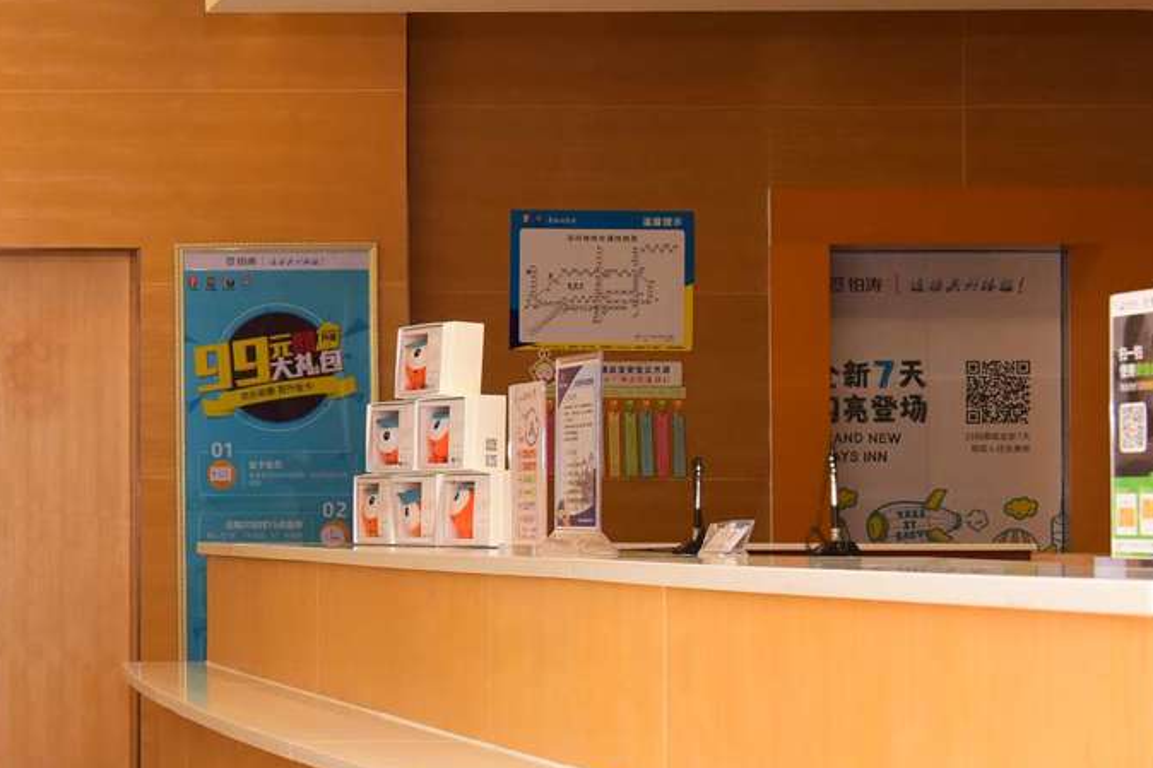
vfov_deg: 15.3
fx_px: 2850
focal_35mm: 89
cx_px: -337
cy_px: 476
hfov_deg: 20.9
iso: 800
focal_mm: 34
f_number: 6.3
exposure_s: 1/125
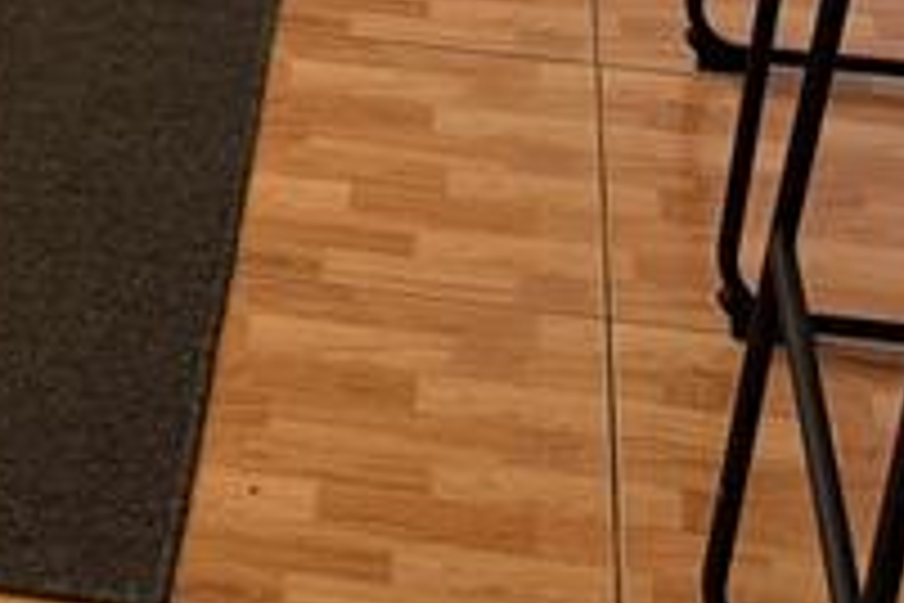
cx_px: -423
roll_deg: +0.8
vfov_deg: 9.7
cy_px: -801
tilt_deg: -10.1
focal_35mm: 127
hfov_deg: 15.0
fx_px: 3189
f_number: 1.78
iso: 200
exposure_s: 1/60
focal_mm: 6.76
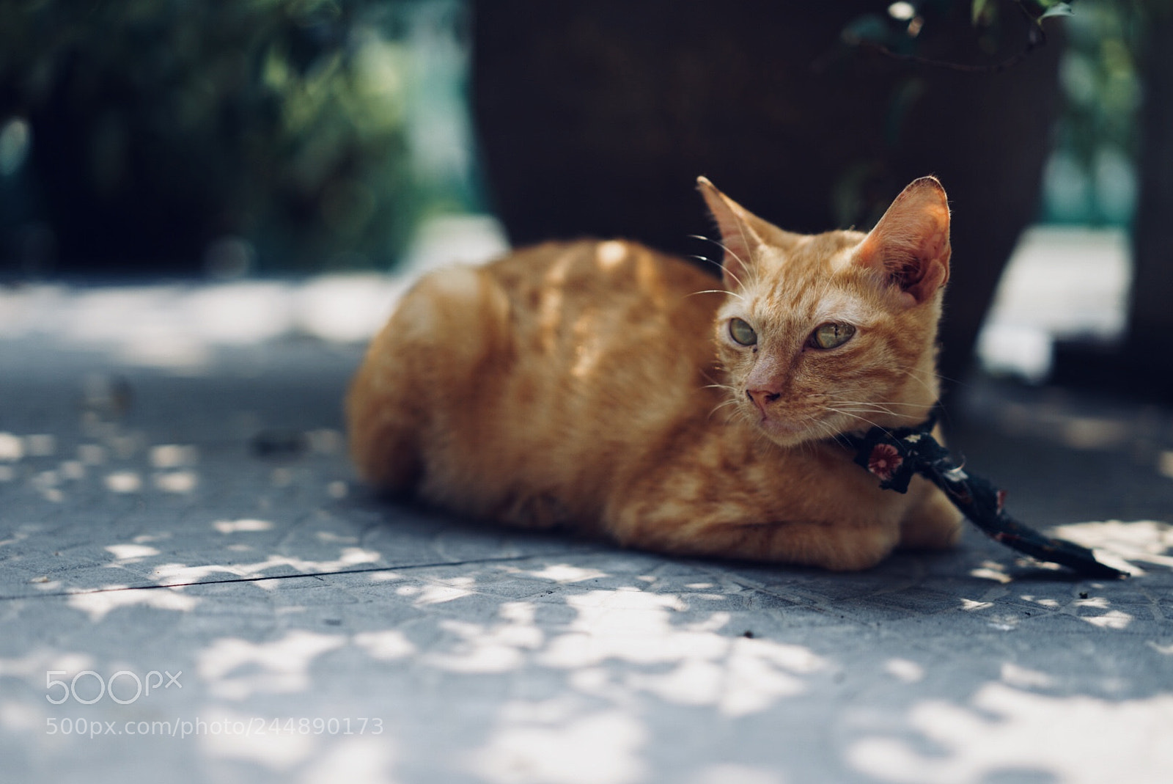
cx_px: 586
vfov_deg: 24.7
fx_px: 1793
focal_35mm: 55
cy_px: 392
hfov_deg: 36.2
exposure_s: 1/800
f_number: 2
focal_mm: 55
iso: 100
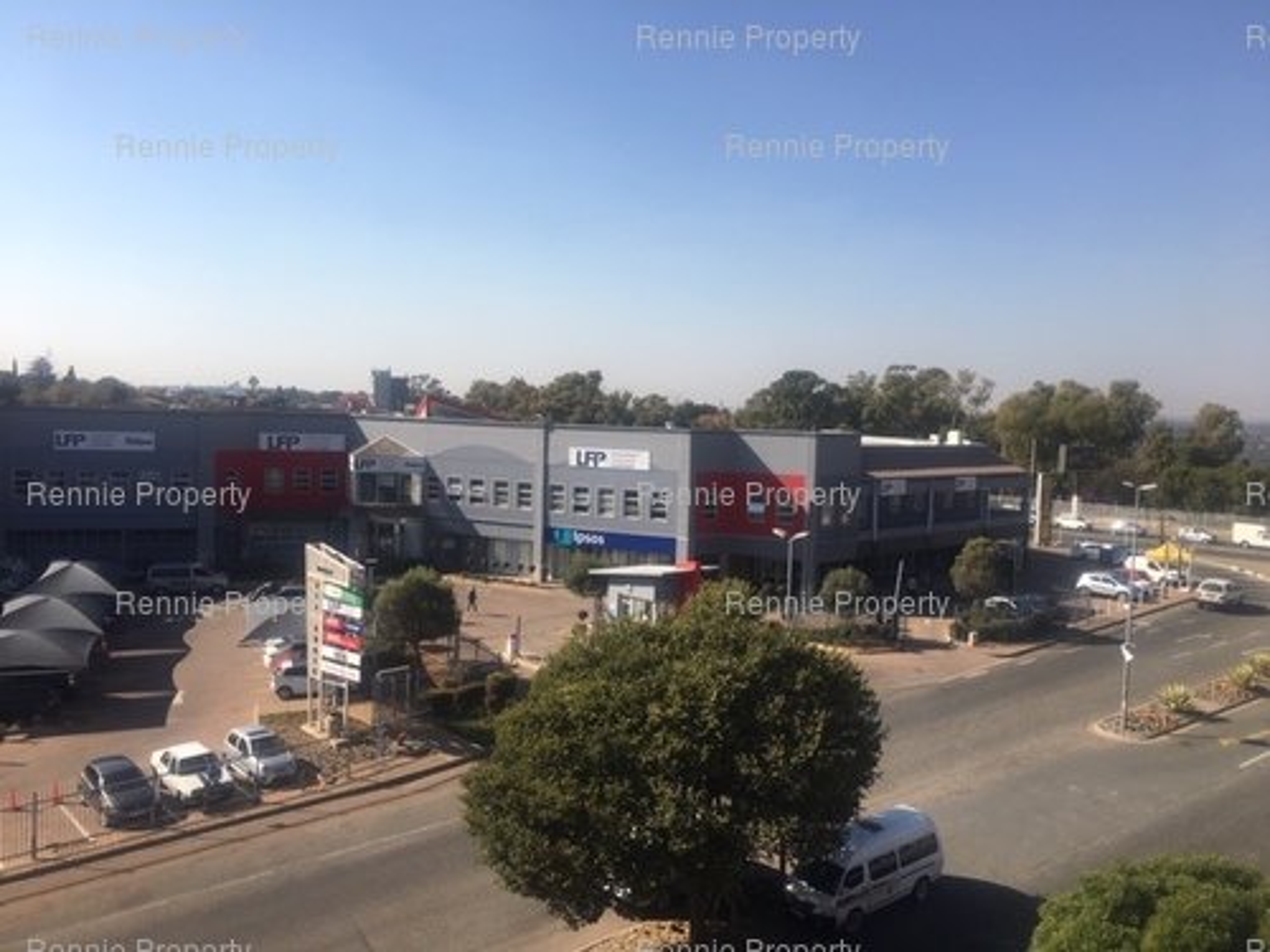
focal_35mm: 29
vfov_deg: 48.2
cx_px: 635
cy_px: 476
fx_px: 1064
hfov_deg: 61.7
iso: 25
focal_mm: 4.15
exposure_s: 1/1425
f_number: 2.2
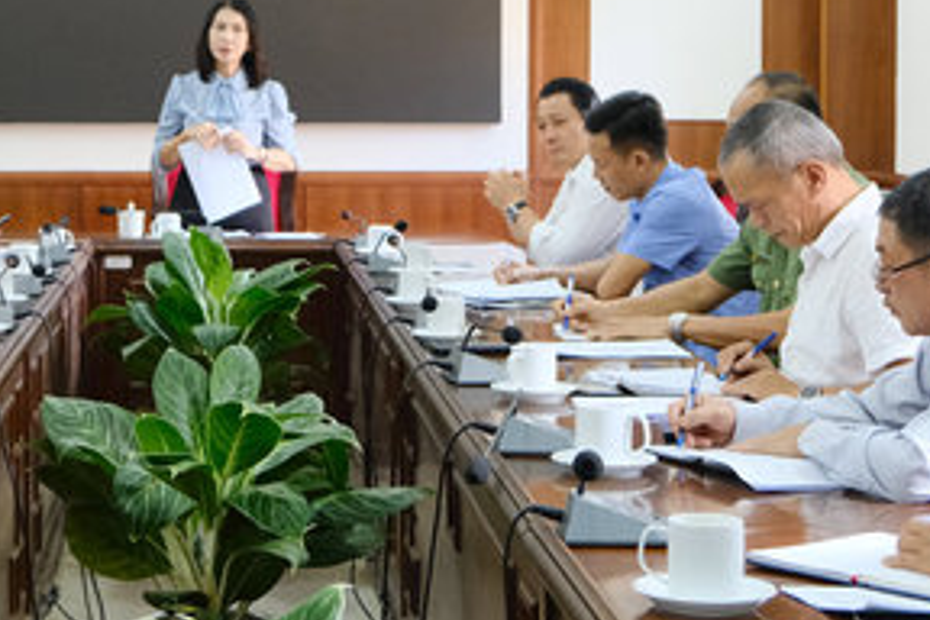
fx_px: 1886
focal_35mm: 73
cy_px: 116
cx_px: 171
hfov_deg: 27.1
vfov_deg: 18.5
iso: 2500
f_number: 4
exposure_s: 1/100
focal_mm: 26
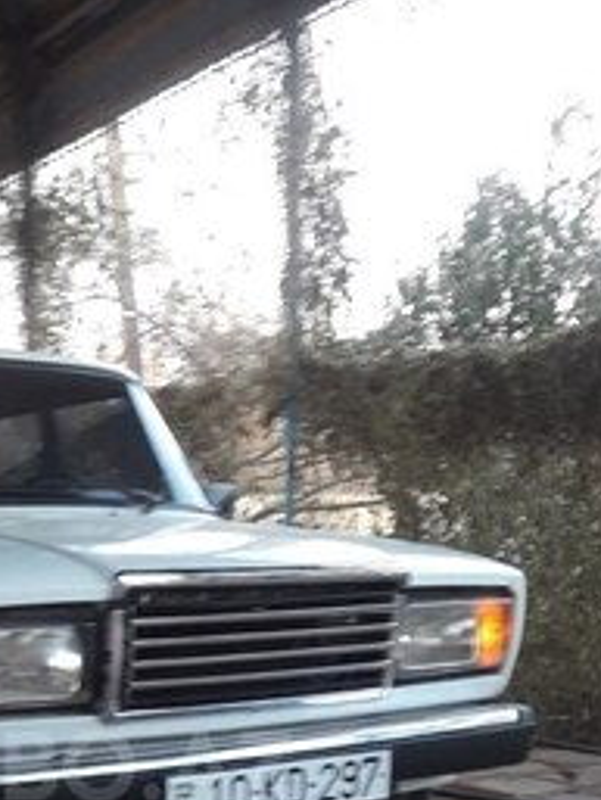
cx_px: 53
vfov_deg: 33.1
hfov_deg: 26.1
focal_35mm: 54
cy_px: 766
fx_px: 1249
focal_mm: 3.7
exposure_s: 1/33
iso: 125
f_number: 1.9
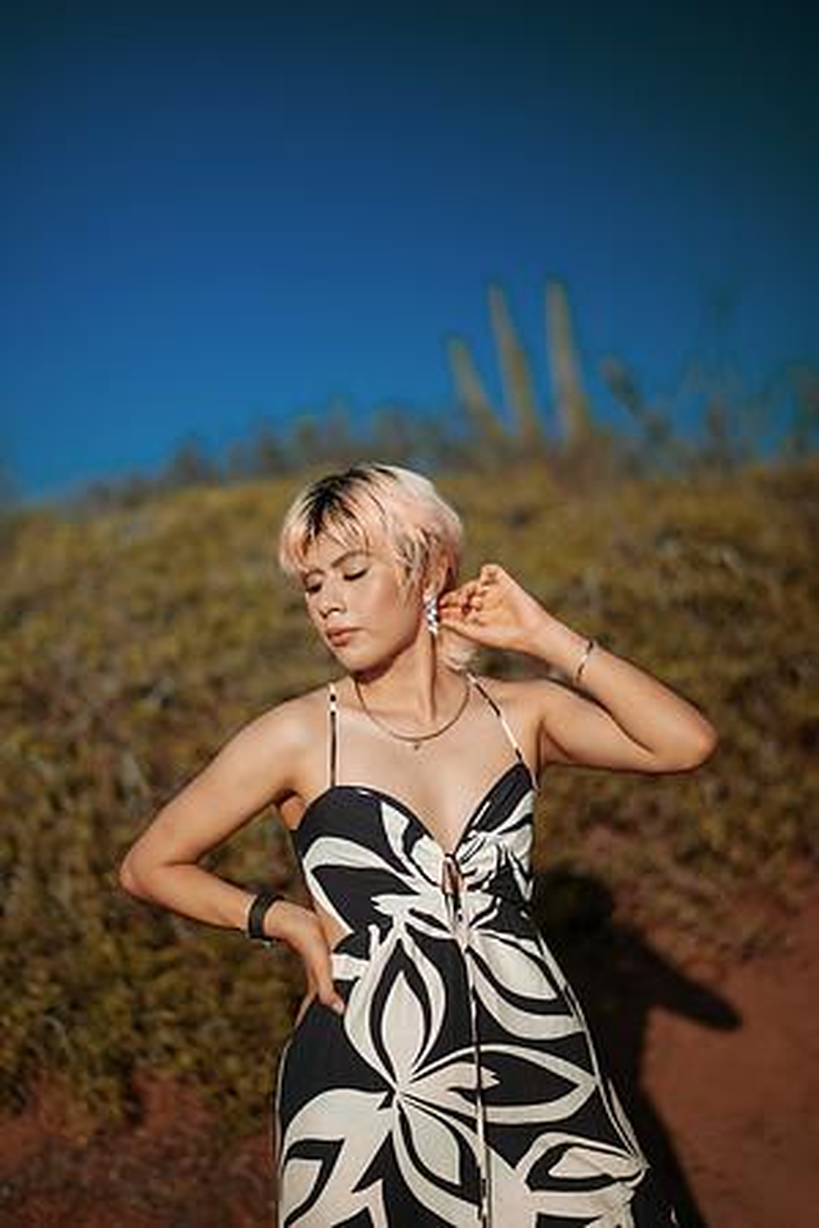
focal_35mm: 58
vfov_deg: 34.5
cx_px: 410
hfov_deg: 23.4
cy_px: 614
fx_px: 1979
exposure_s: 1/8000
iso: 50
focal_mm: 58
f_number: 1.4
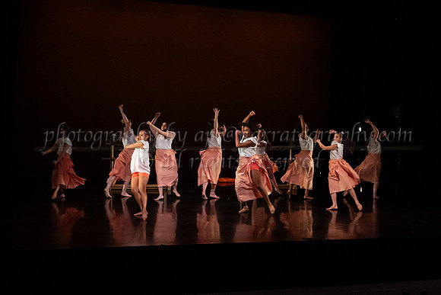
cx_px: 260
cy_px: 148
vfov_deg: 28.1
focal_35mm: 48
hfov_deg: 40.9
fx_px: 589
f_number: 4
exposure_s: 1/400
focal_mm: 40
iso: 4000
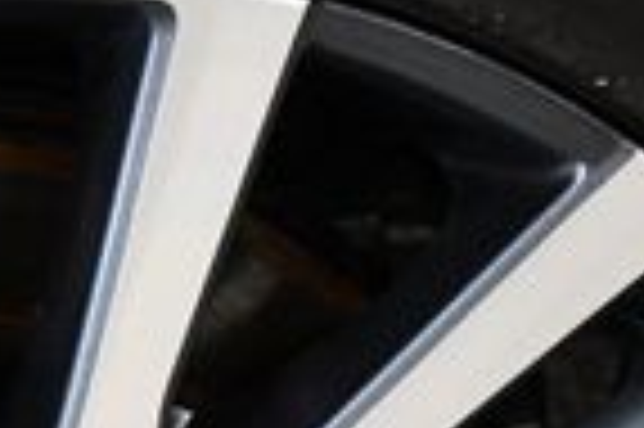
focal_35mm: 233
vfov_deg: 5.8
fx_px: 4163
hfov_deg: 8.7
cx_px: -288
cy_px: 640
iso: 2800
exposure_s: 1/125
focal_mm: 35
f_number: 4.2
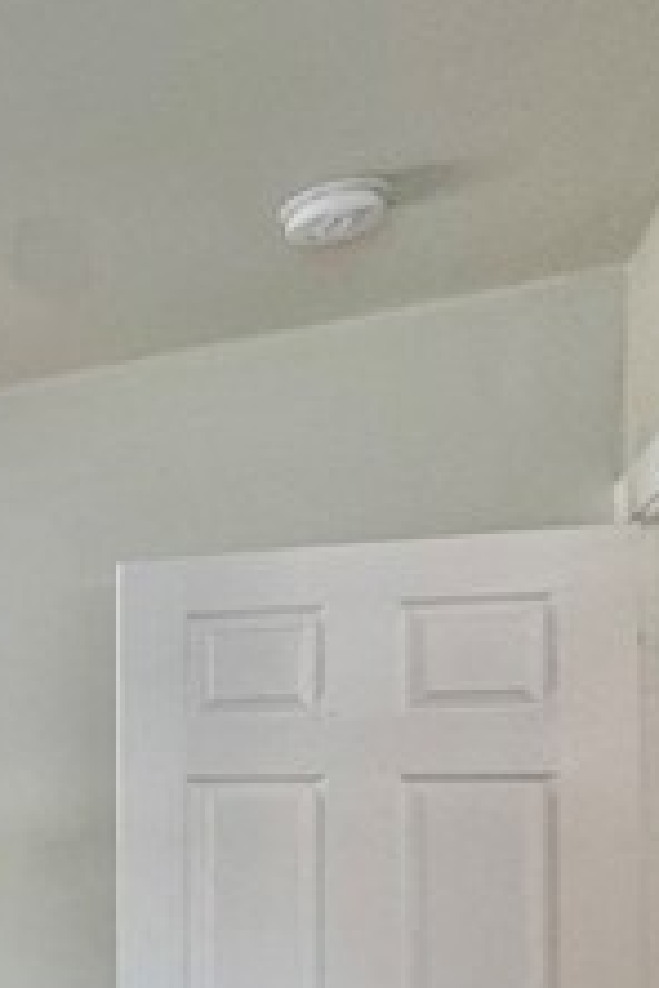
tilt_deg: +1.7
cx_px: -561
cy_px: 823
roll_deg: -1.8
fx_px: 1153
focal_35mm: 42
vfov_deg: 43.7
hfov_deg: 20.7
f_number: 2.2
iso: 100
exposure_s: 1/120
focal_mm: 2.22
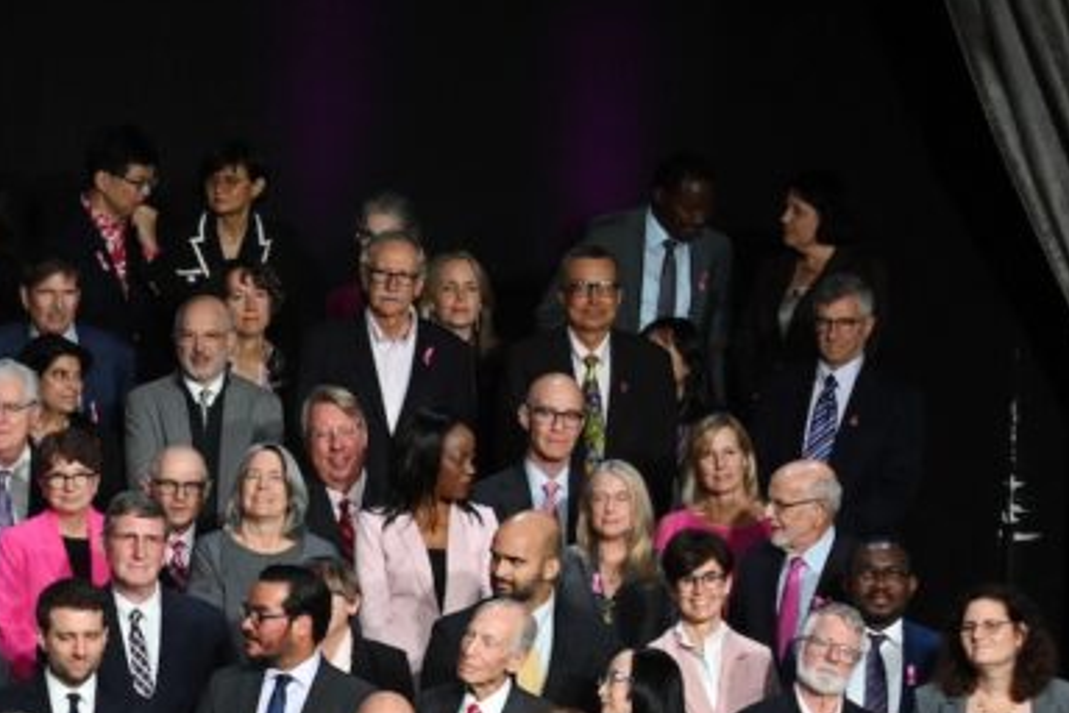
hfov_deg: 7.1
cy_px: 972
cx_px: -1011
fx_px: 8314
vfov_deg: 4.9
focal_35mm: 280
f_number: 4.5
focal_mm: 70
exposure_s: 1/400
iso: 1250
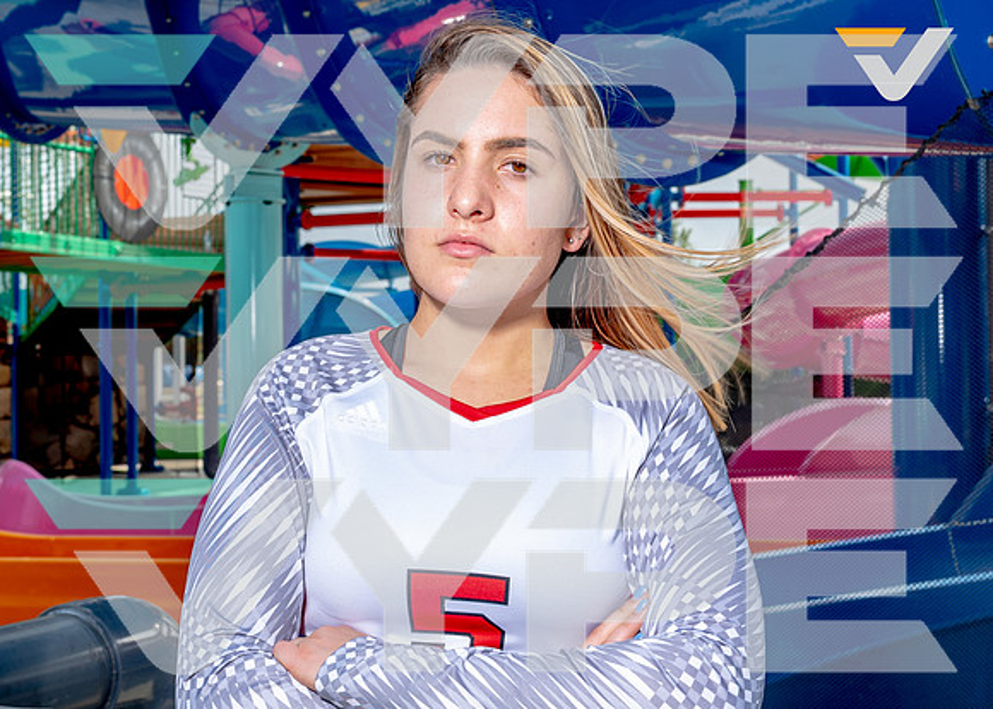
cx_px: 478
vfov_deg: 25.9
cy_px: 350
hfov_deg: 35.7
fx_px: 1541
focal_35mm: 55
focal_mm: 41
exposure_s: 1/125
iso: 100
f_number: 9.5
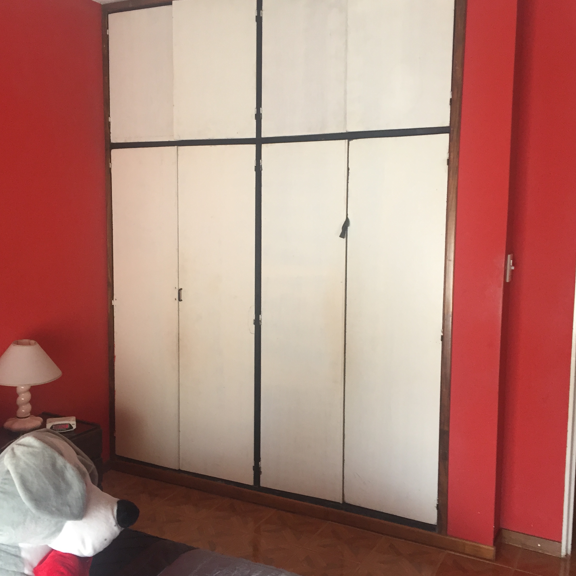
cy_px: 292
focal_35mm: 35
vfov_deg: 47.2
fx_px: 659
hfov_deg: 47.2
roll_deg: -0.9
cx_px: 274
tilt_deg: -5.6
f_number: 2.2
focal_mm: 4.15
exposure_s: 1/33
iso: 125
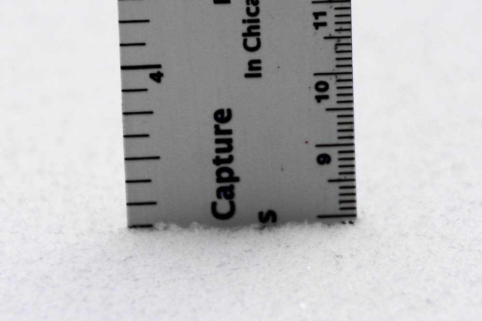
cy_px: 160
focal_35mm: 375
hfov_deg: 5.5
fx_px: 5020
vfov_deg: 3.7
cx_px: 241
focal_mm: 250
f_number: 6.3
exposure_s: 1/400
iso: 125
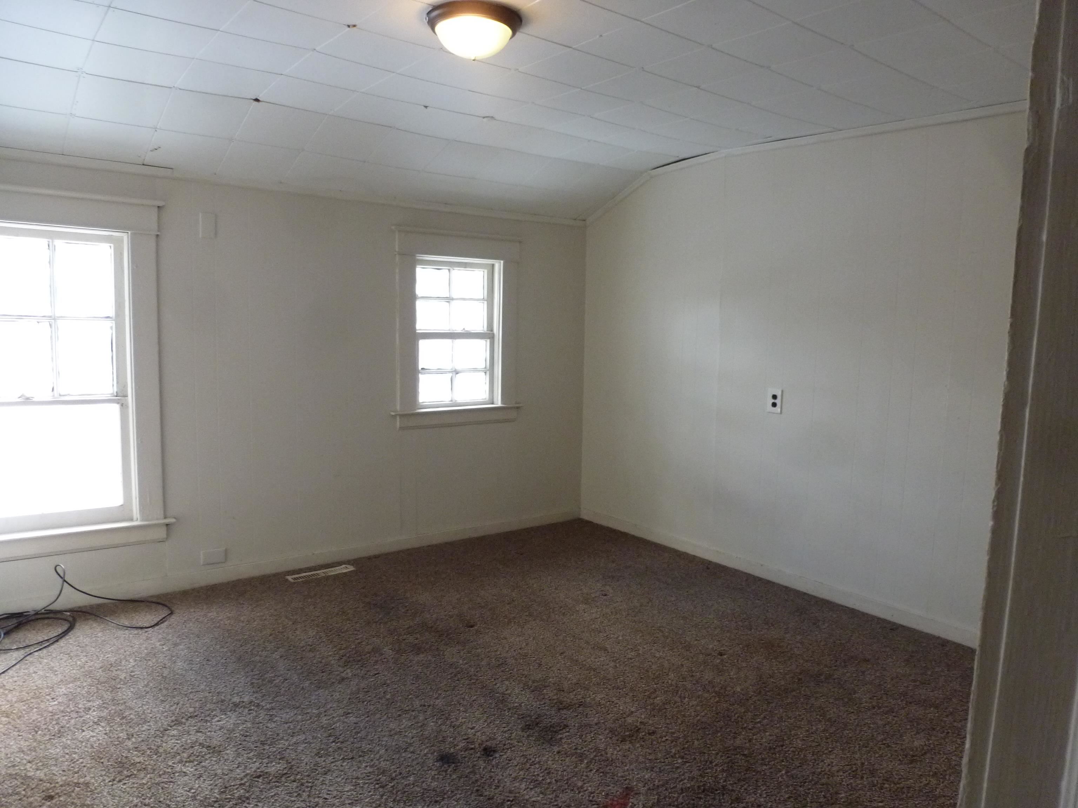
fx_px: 747
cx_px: 539
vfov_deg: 56.8
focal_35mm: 24
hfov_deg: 71.6
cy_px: 404
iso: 400
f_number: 3.3
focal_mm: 4.3
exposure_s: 1/60
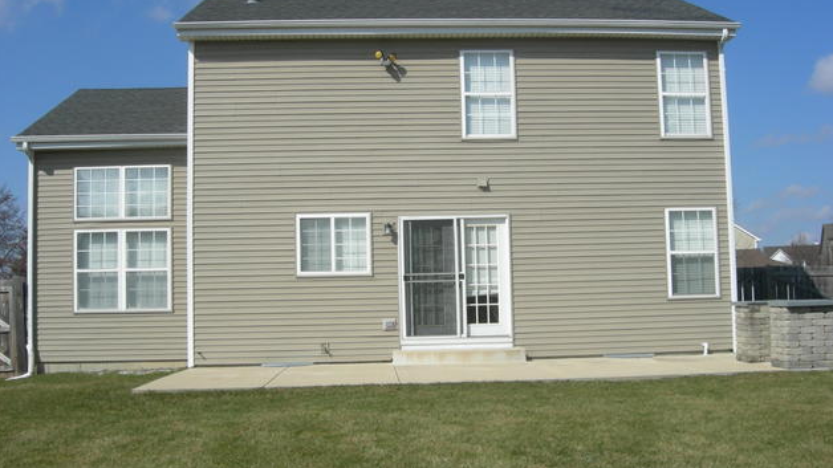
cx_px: 419
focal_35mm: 40
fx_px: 883
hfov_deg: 50.5
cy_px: 240
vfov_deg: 29.7
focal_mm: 7.5
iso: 64
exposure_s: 1/296
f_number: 7.6
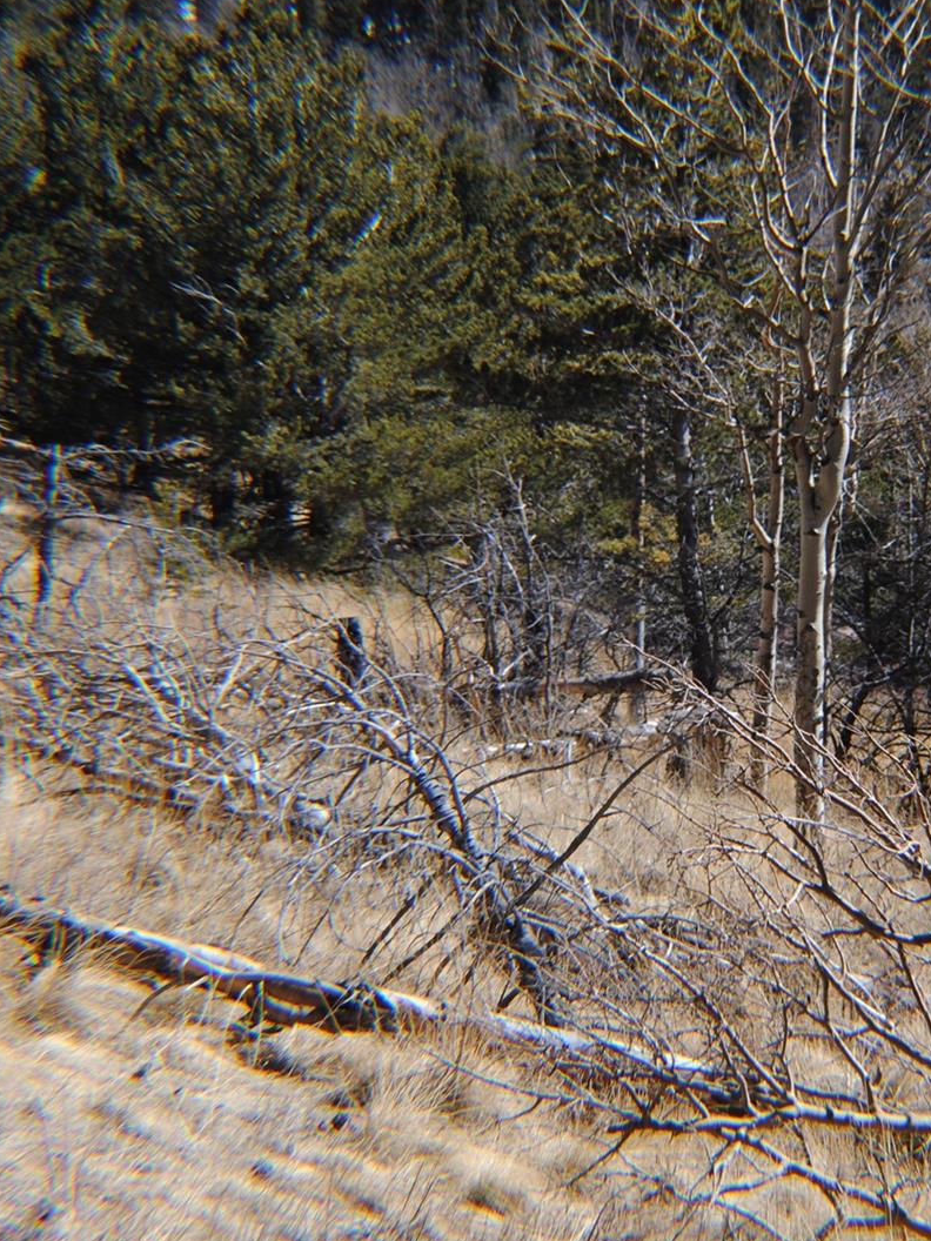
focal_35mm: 70
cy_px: 617
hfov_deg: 20.8
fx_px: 2510
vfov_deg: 27.8
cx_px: 711
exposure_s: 1/200
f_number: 7.1
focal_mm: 32
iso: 100
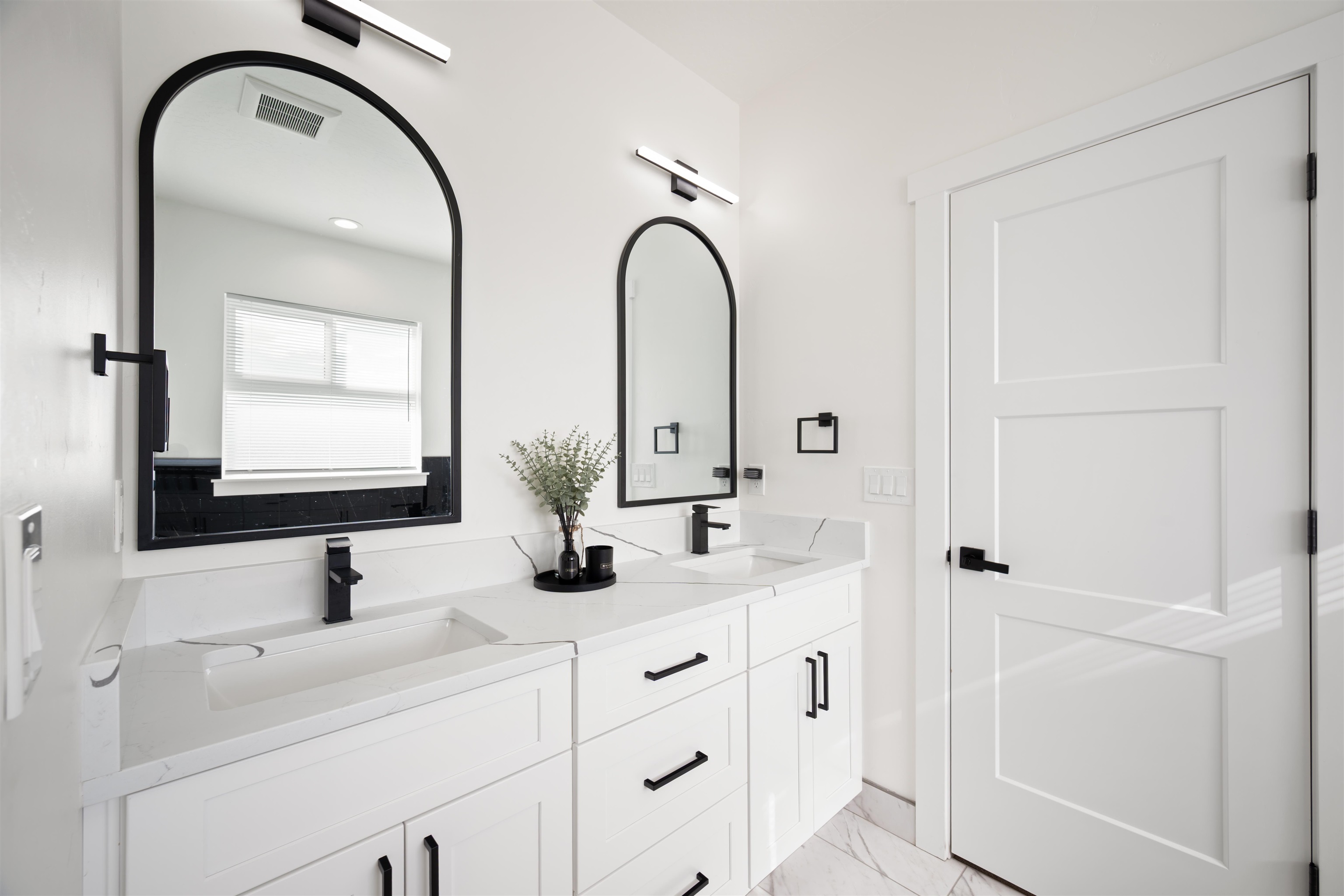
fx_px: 523
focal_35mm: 14
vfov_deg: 81.2
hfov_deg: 104.3
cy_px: 448
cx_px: 672
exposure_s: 1/3
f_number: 8
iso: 100
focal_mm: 14
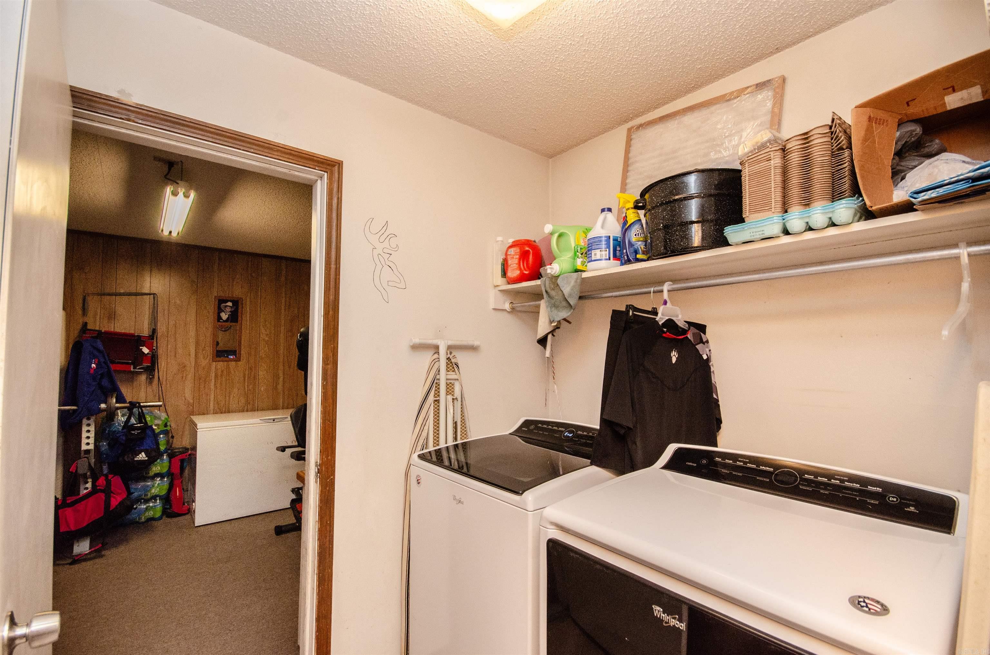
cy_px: 328
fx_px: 412
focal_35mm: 15
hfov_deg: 100.5
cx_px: 495
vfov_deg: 77.1
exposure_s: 1/60
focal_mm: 10
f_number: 9
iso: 640
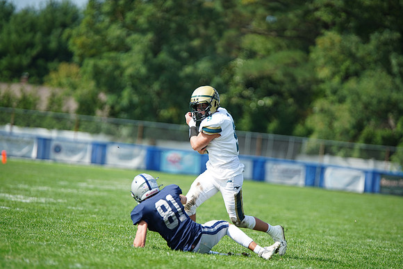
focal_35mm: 247
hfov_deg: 8.3
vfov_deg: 5.6
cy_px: 134
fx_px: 2766
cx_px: 202
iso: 400
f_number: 2.8
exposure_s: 1/3200
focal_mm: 247
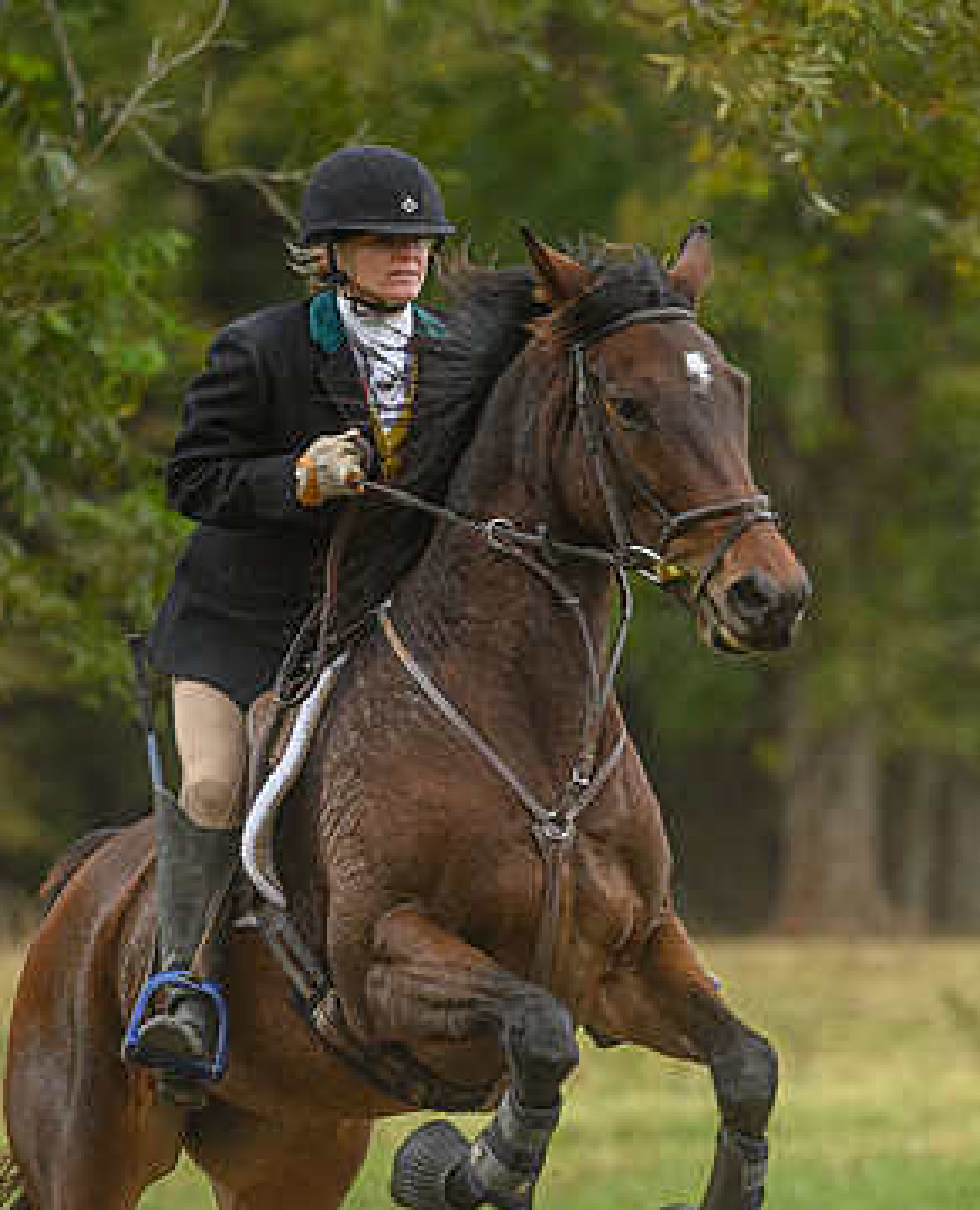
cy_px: 650
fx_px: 13128
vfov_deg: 5.3
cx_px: 654
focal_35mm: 365
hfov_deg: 4.3
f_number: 3.5
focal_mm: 190
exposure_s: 1/640
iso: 800
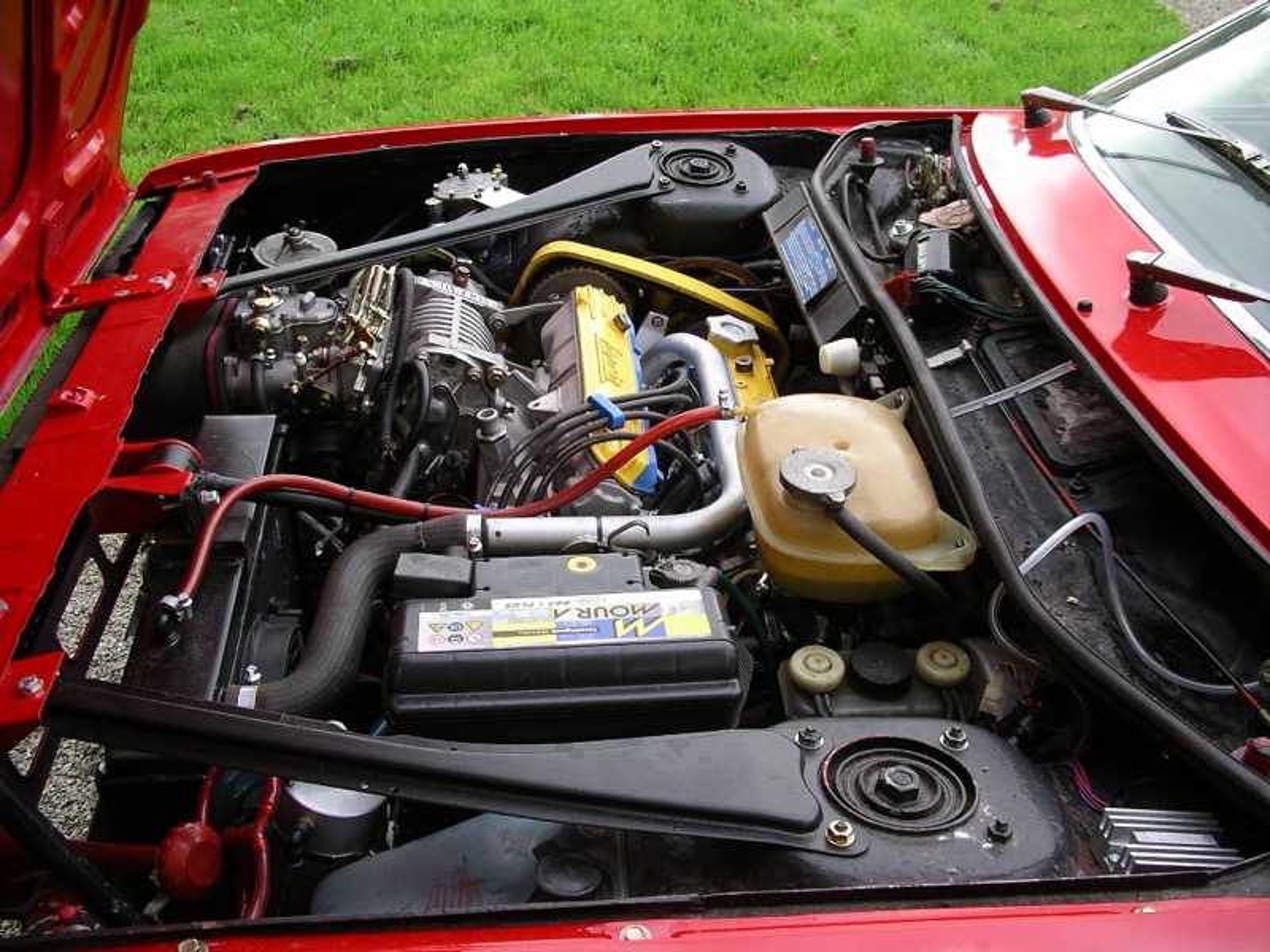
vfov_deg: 38.7
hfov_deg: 50.1
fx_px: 1357
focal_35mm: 37
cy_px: 476
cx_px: 635
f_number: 2.8
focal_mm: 7.8
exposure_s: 1/74
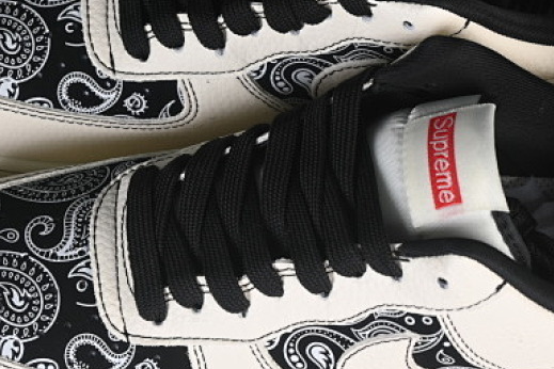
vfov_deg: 8.8
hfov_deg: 13.2
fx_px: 2400
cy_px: 167
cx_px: 329
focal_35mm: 156
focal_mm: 50
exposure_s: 1/80
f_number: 7.1
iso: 160
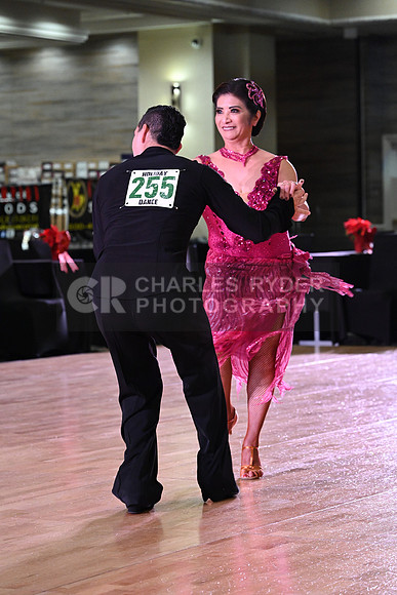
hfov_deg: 11.4
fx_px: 1984
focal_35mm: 120
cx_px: 198
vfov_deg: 17.1
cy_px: 298
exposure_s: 1/320
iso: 5000
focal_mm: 120
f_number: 5.6
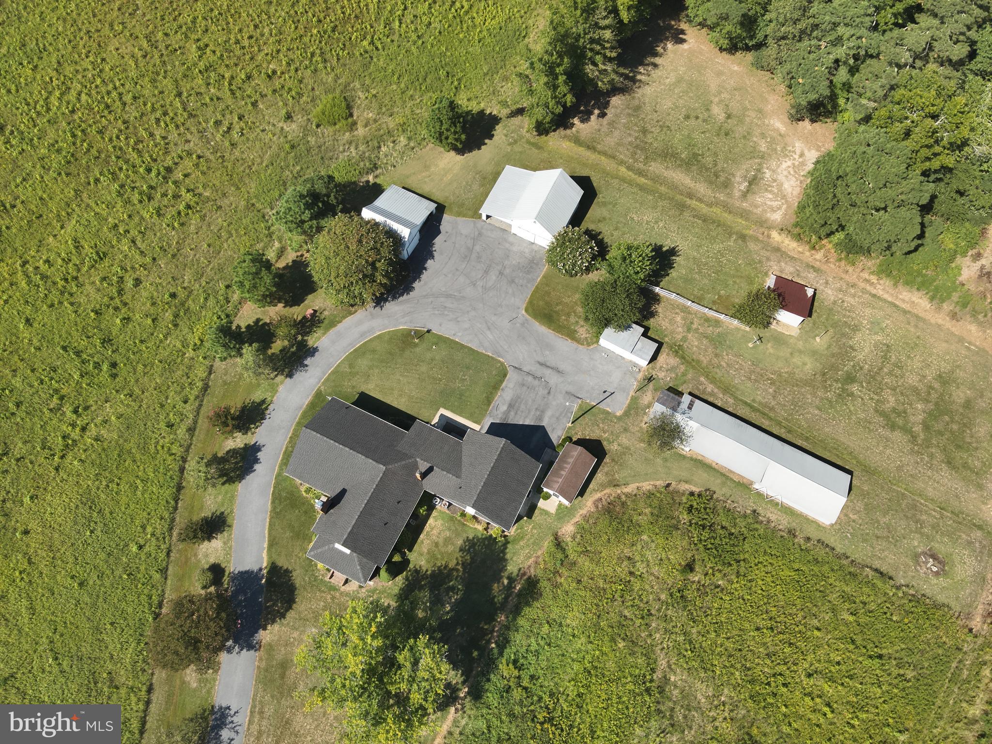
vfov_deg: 56.8
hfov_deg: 71.6
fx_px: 688
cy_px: 372
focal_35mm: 24
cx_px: 496
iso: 100
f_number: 2.8
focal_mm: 4.4
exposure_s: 1/725
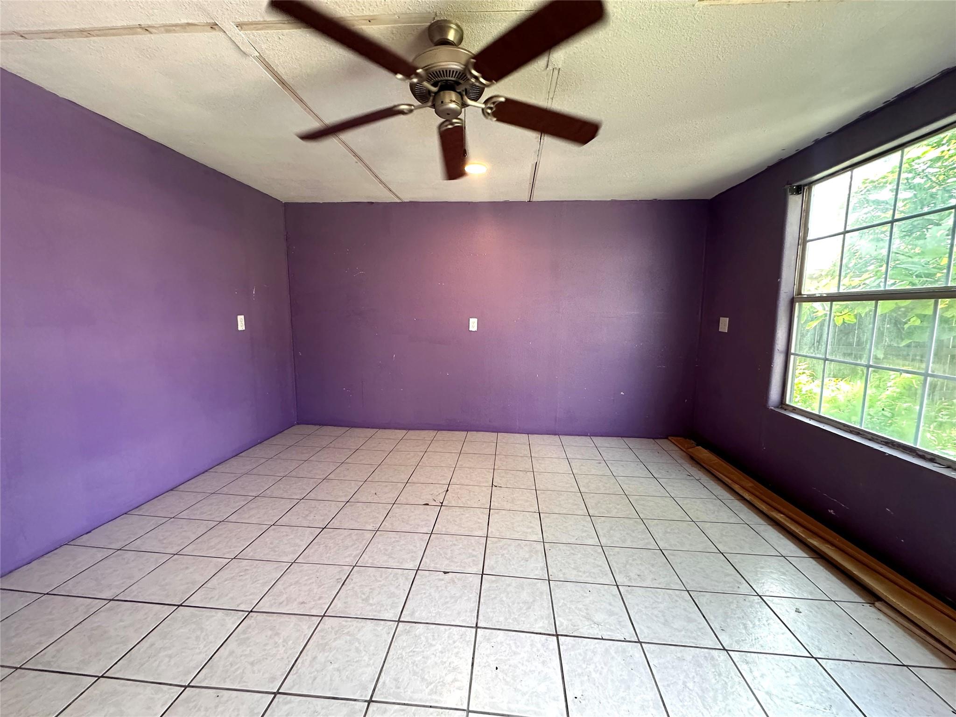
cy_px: 358
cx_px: 478
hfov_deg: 102.1
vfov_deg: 85.7
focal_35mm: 14
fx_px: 387
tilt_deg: -6.7
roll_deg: -0.1
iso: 320
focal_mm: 2.22
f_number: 2.2
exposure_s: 1/120
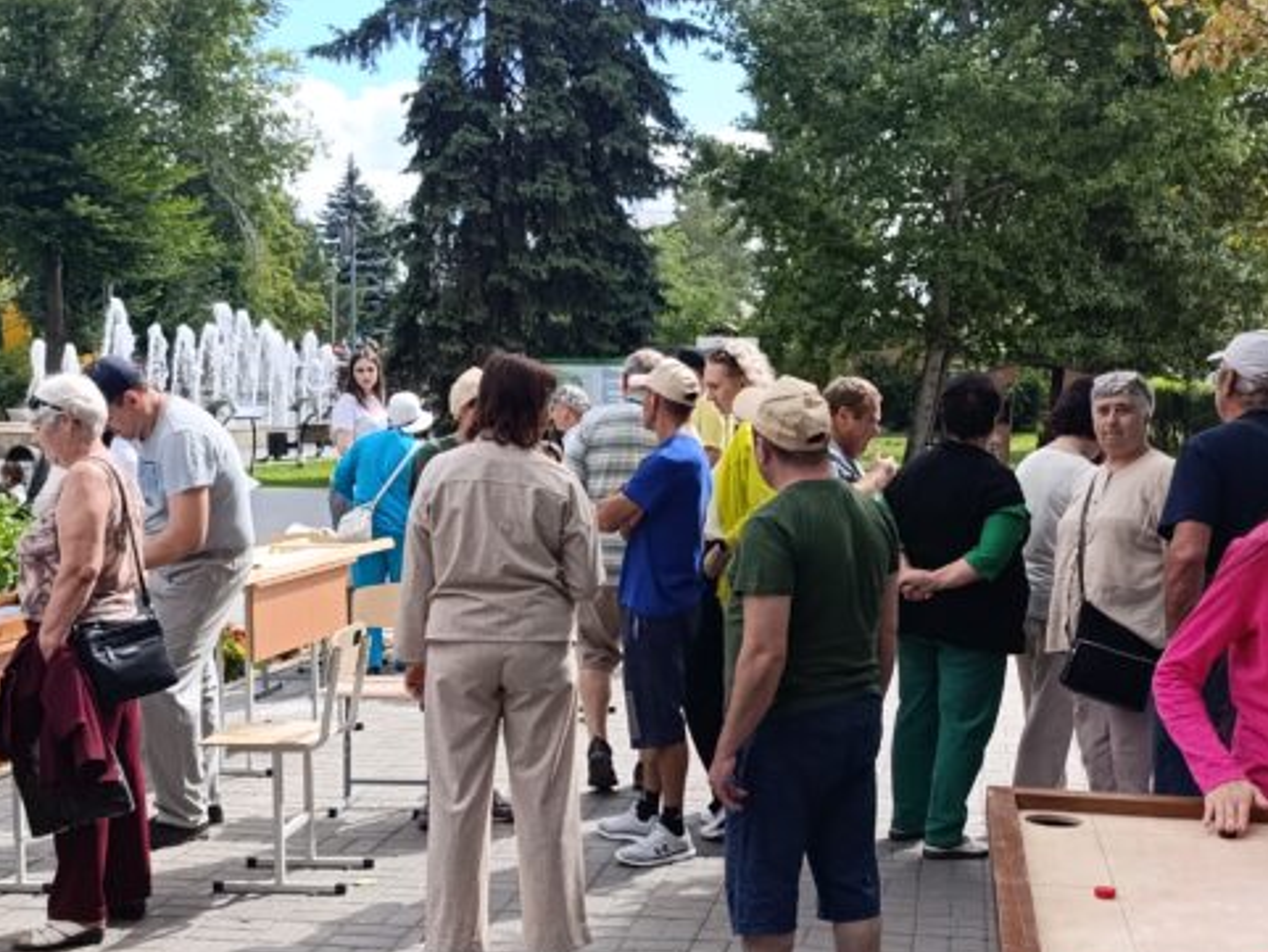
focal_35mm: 49
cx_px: 693
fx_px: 1795
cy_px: 568
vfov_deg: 29.6
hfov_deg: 38.9
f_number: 1.6
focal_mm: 6.14
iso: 50
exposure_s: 1/257
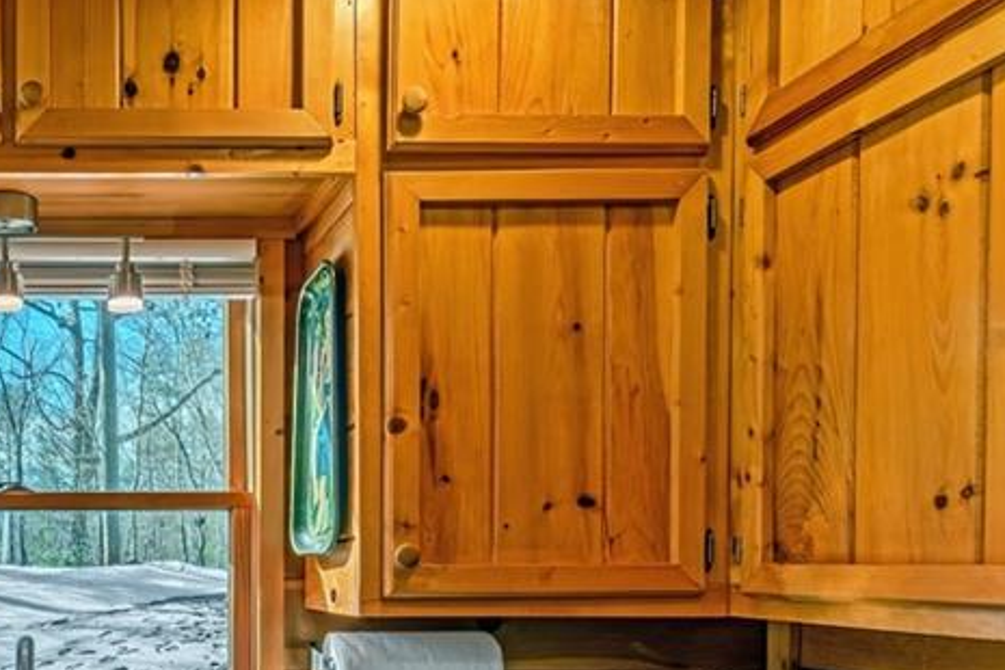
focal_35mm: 33
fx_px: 921
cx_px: 41
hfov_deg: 48.9
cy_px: 590
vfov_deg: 37.6
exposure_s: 1/100
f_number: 10
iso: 200
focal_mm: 10
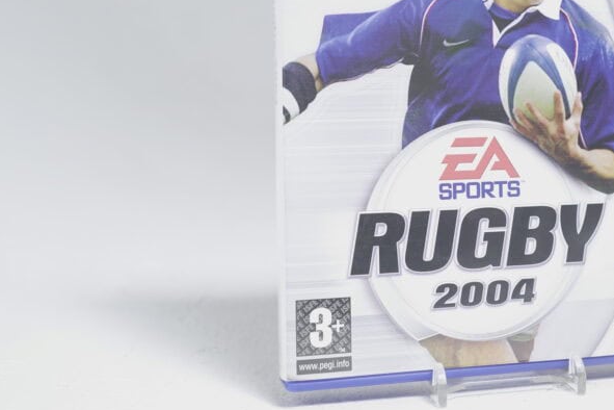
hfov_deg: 29.5
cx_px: 472
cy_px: 74
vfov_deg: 20.1
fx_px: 1143
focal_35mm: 67
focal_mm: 33
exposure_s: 1/15
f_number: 5.6
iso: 640
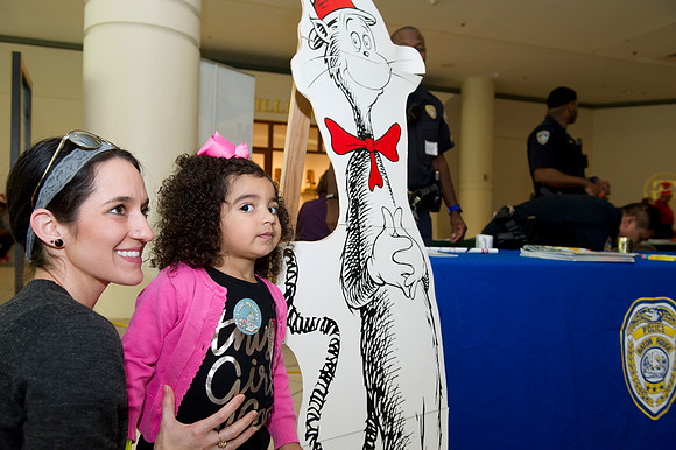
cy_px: 225
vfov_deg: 41.1
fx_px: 601
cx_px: 338
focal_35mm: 32
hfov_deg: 58.7
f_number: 5.6
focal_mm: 32
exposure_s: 1/250
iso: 1250
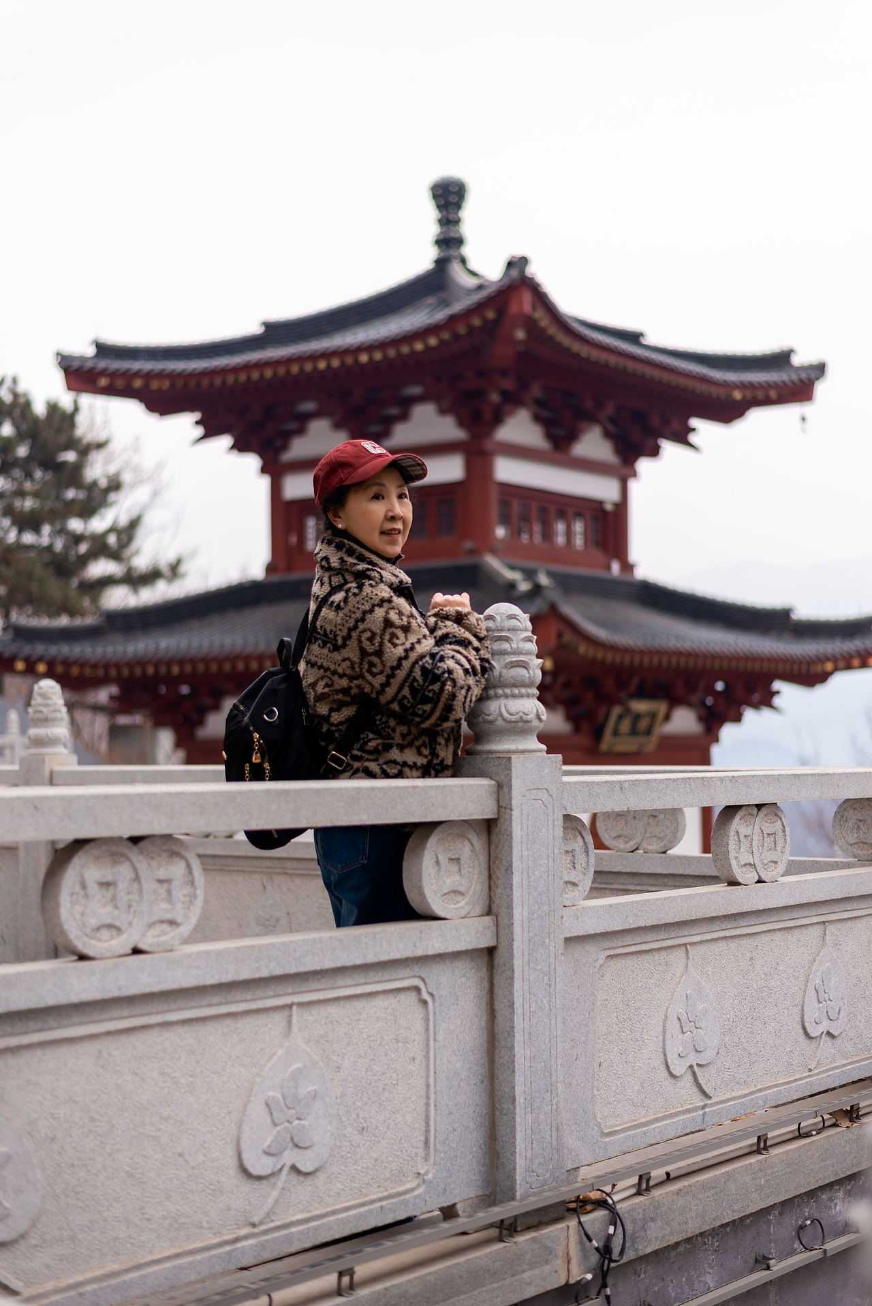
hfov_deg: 27.0
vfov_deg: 39.6
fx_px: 1815
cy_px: 653
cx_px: 436
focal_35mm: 50
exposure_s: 1/2500
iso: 100
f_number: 1.8
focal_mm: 50
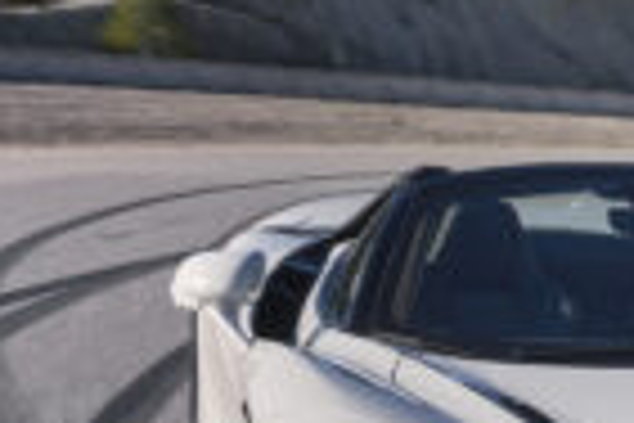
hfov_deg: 13.6
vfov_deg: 10.4
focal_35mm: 131
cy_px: 418
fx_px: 2307
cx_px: 1219
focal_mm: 24
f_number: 16
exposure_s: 1/20
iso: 100
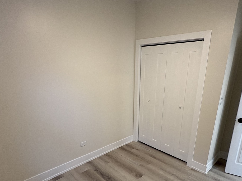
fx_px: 154
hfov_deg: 76.0
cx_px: 138
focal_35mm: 22
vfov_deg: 60.3
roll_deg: -1.2
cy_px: 113
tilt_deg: -16.1
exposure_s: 1/60
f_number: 2.2
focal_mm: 2.22
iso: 160
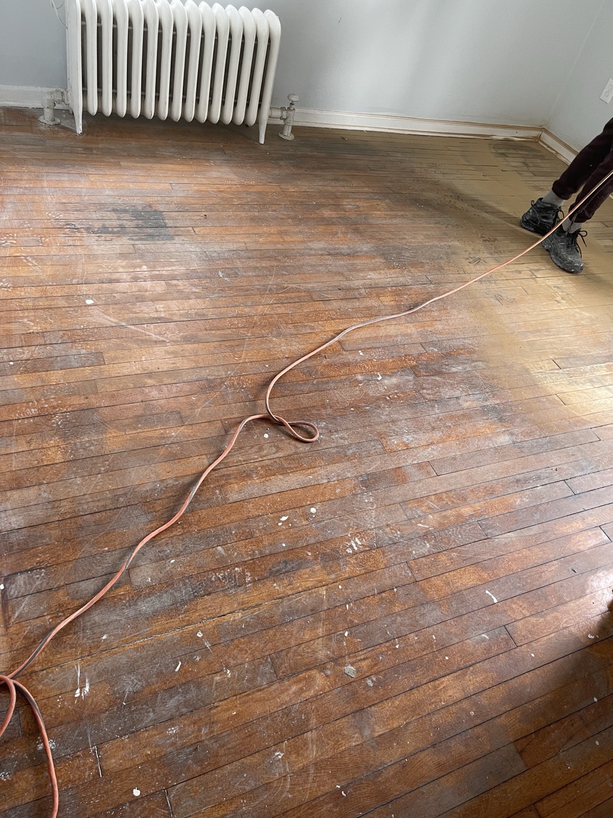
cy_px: 409
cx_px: 306
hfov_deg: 53.1
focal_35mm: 26
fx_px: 614
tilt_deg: -44.6
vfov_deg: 67.3
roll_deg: -19.0
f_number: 1.6
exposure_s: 1/87
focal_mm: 5.1
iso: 125
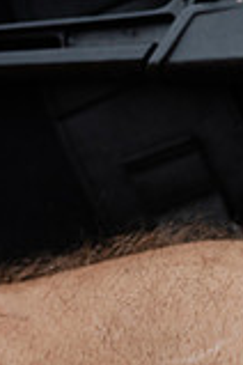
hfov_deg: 7.0
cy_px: 316
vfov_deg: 11.2
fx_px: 1853
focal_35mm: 183
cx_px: 598
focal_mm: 50
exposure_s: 1/320
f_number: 4
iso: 800
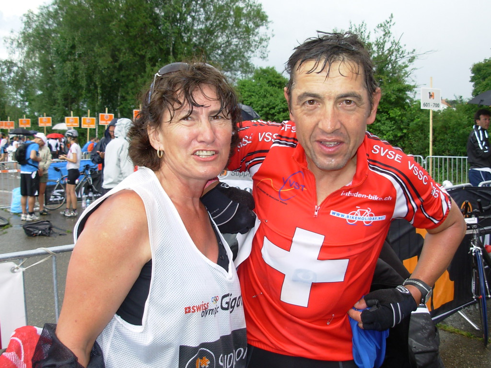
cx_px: 246
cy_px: 184
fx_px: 539
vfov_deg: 37.7
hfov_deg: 49.0
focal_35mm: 38
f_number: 2.9
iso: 50
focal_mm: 6.3
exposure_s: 1/264
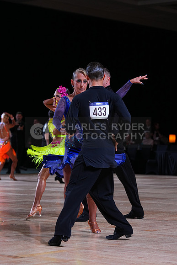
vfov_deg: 18.4
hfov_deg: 12.3
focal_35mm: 111
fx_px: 818
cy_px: 132
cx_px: 88
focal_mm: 111
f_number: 4
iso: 1250
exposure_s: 1/500
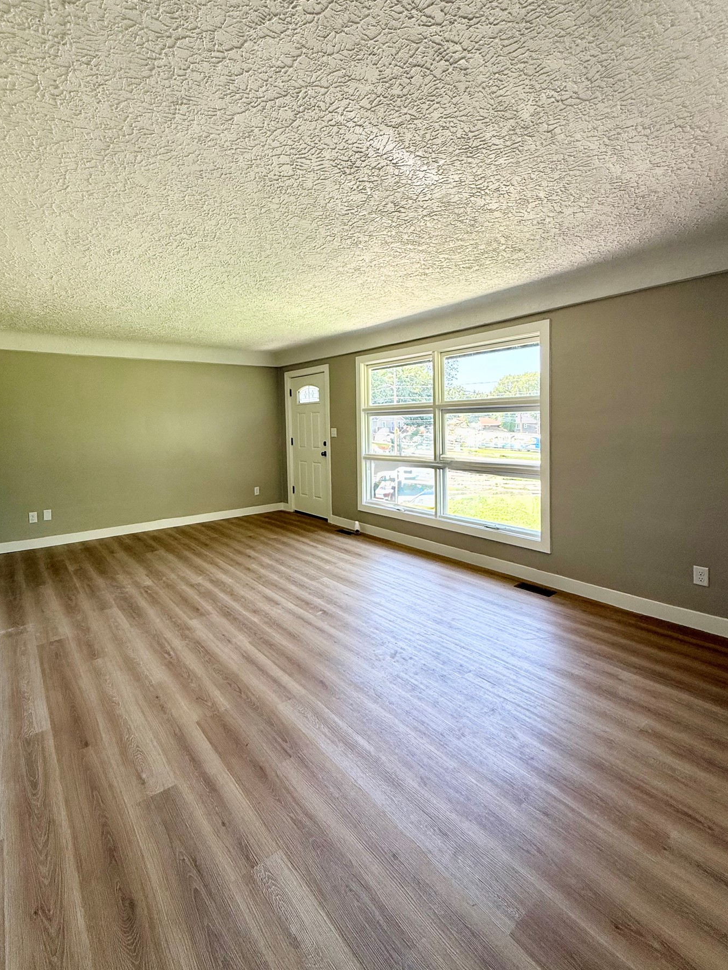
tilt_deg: -1.9
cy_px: 442
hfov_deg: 77.8
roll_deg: +1.3
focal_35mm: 16
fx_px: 449
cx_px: 323
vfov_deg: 94.3
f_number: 2.2
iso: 64
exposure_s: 1/101
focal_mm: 2.22
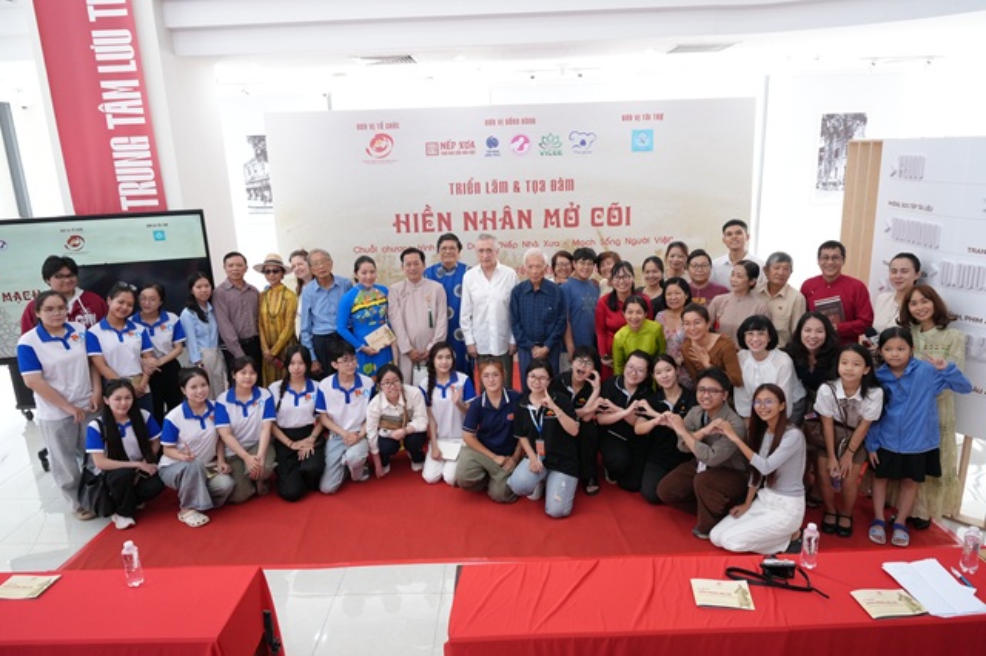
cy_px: 328
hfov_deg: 73.8
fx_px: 657
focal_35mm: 24
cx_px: 493
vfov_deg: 53.1
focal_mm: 24
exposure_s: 1/125
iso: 2500
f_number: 8
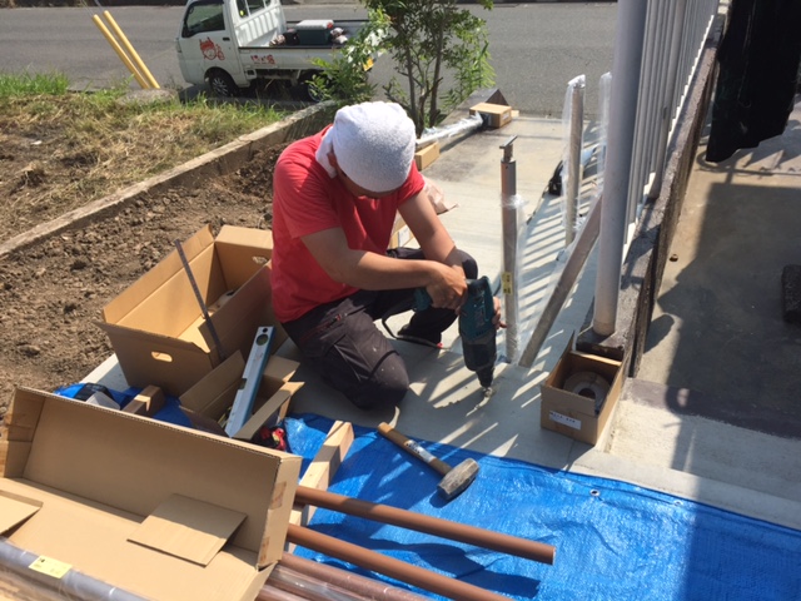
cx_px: 400
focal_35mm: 29
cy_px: 300
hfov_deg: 61.7
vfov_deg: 48.2
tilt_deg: -35.3
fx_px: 671
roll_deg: +6.2
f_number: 2.2
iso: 32
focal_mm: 4.15
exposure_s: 1/1522
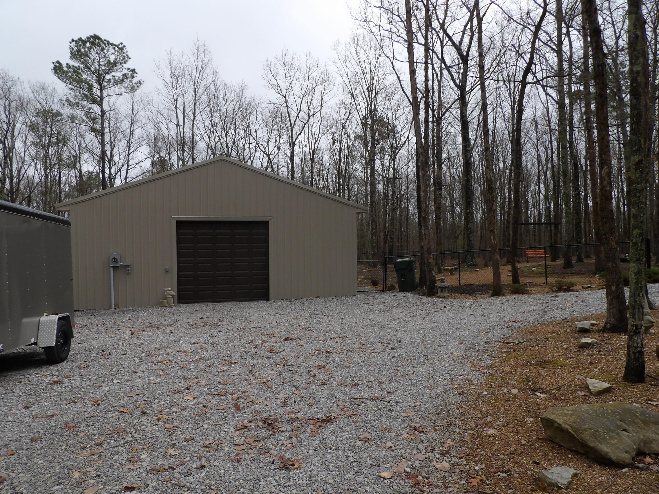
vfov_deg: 56.8
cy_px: 247
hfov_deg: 71.6
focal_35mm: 24
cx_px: 330
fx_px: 457
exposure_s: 1/706
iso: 100
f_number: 3.2
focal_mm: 4.3
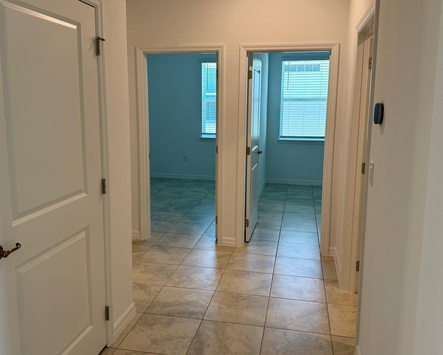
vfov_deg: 48.4
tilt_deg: -7.8
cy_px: 159
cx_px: 218
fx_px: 393
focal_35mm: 30
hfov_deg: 58.8
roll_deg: -0.5
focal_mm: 6.86
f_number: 1.78
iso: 125
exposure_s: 1/120
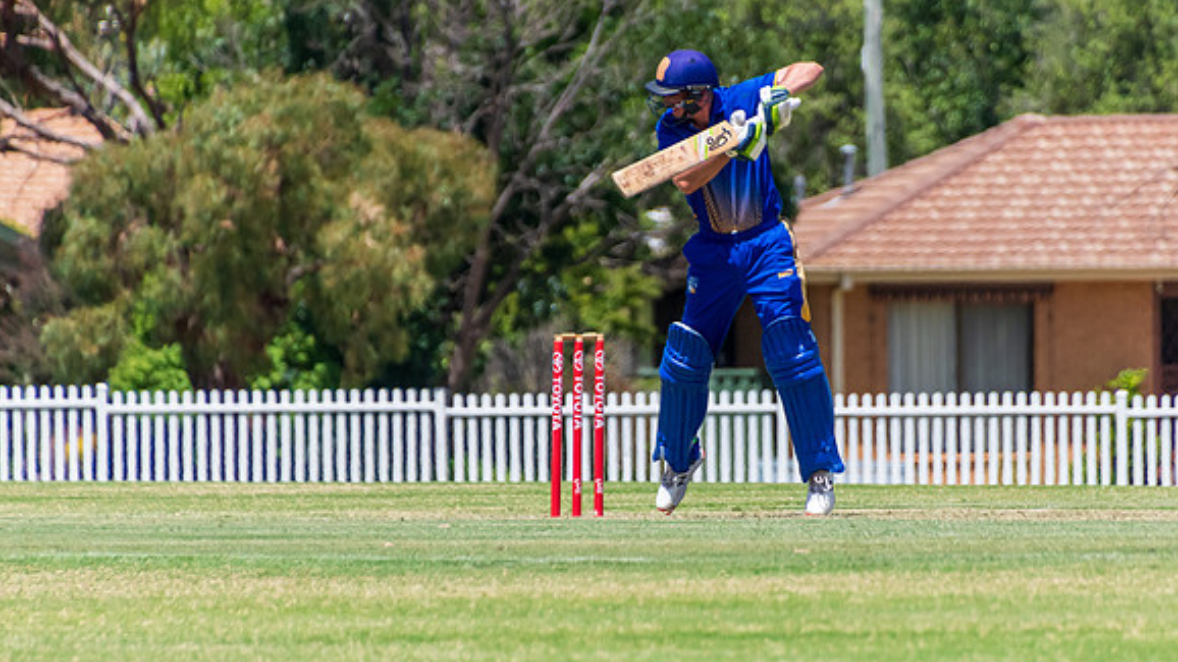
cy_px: 333
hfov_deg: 2.9
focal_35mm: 758
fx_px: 23675
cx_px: 708
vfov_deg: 1.6
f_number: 6.3
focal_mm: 400
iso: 400
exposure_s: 1/2500
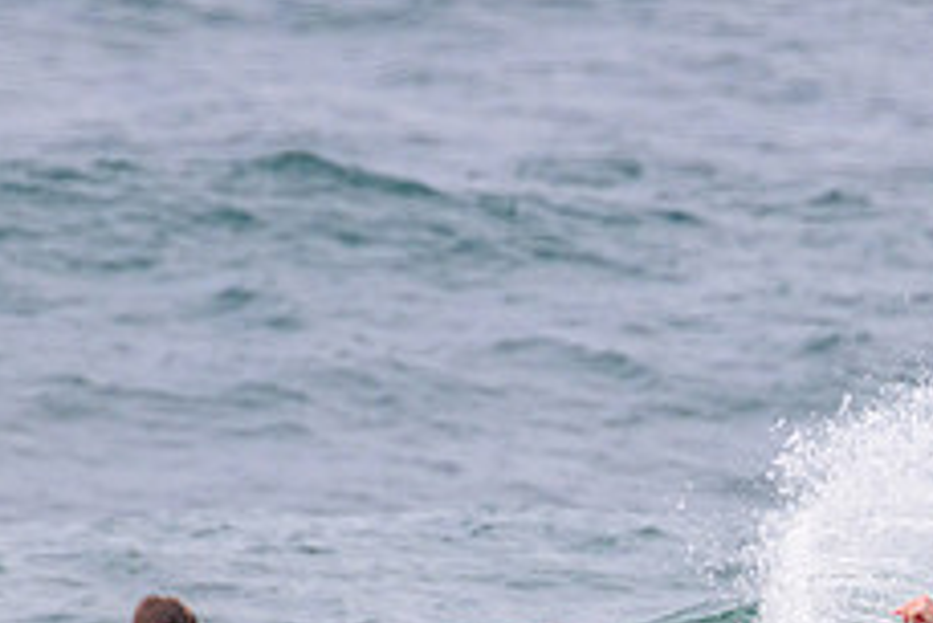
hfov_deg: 1.0
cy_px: 743
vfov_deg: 0.7
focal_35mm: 2028
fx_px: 52590
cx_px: 839
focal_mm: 800
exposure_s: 1/2000
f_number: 11
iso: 1250
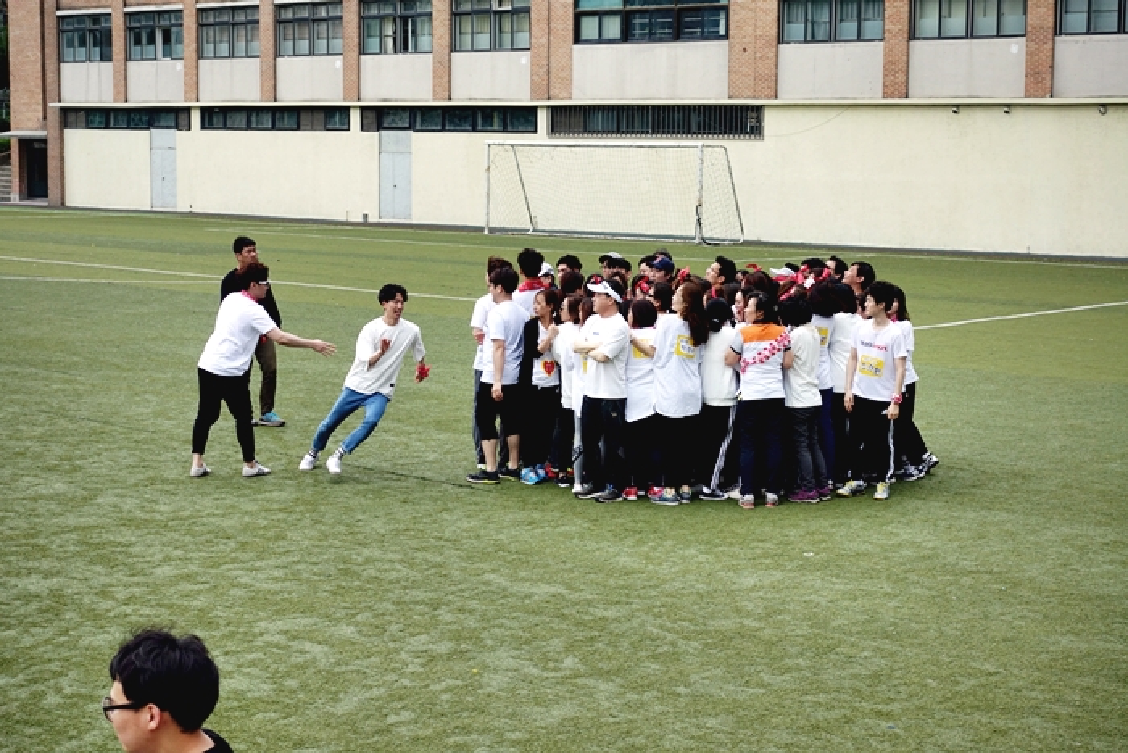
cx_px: 564
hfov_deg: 28.8
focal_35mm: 70
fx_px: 2194
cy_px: 376
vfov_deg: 19.5
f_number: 4
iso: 125
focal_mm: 25.61
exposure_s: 1/160
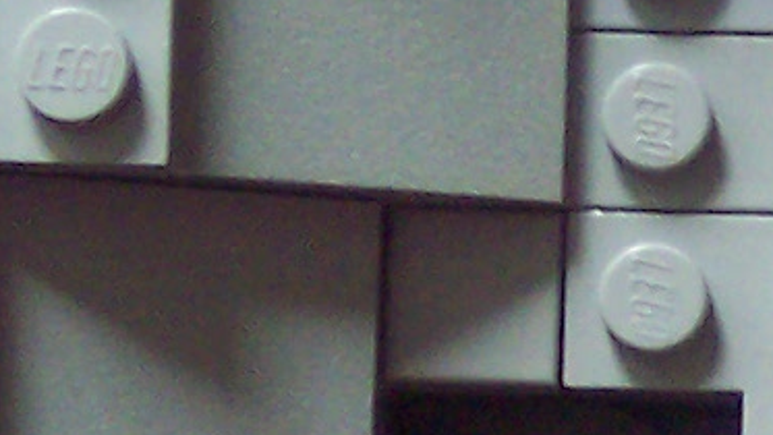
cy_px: 557
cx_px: 1227
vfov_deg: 4.2
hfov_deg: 7.4
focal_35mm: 286
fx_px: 5863
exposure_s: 1/8
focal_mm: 8
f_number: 2.8
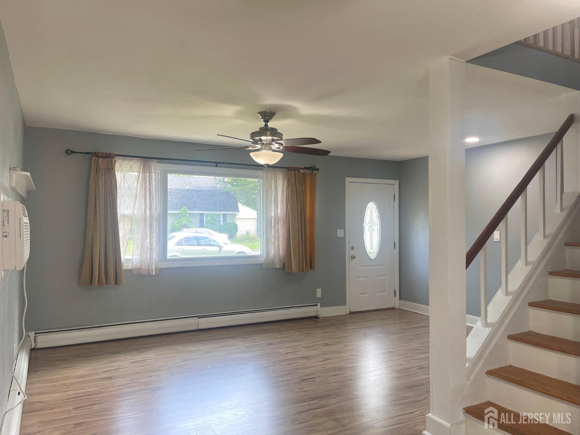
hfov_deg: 69.4
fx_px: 419
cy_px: 218
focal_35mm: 25
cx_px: 290
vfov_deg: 54.9
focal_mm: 5.1
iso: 64
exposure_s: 1/120
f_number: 1.6
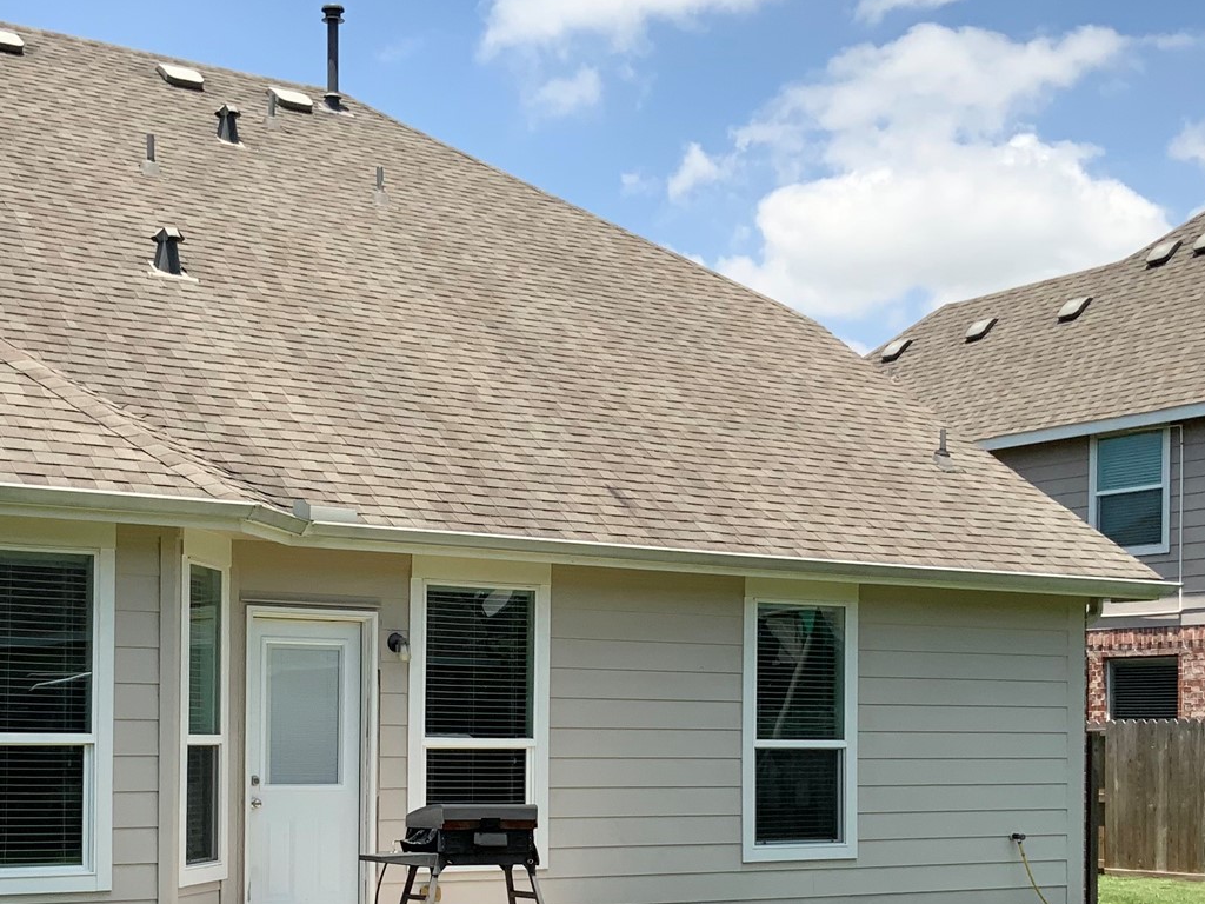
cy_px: 712
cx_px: 507
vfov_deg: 24.9
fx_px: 2019
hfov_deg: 33.2
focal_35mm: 58
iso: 16
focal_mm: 3
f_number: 1.8
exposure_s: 1/1912
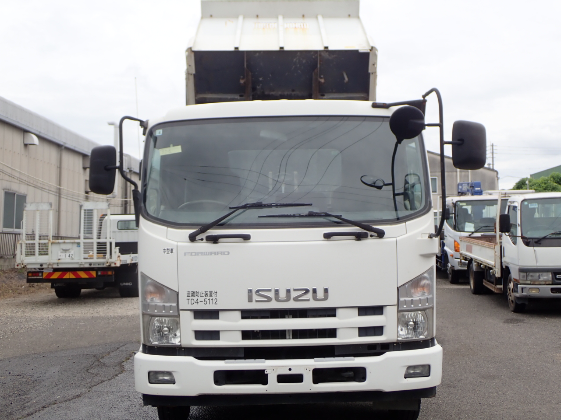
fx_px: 697
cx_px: 280
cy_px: 210
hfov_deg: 43.9
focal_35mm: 43
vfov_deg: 33.6
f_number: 4
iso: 100
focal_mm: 7.86
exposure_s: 1/400
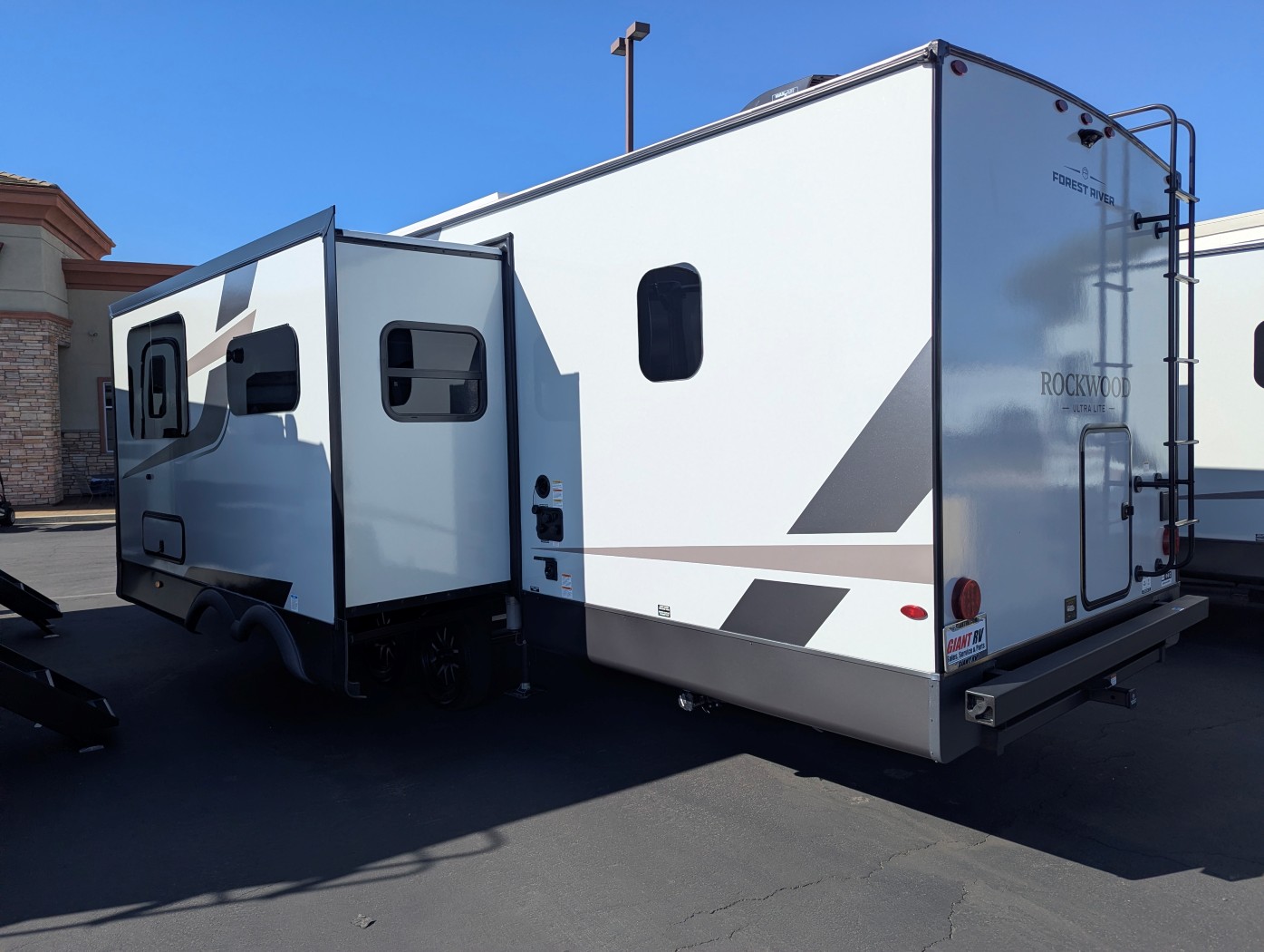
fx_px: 877
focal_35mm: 24
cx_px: 632
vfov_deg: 56.9
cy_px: 476
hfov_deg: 71.5
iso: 61
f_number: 1.85
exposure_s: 1/2695
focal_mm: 6.81
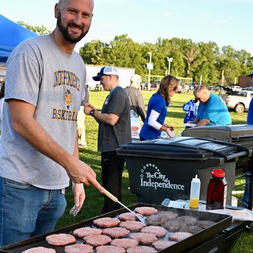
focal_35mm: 63
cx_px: 134
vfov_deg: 27.2
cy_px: 163
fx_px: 521
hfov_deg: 27.3
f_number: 4.5
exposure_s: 1/250
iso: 200
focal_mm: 30
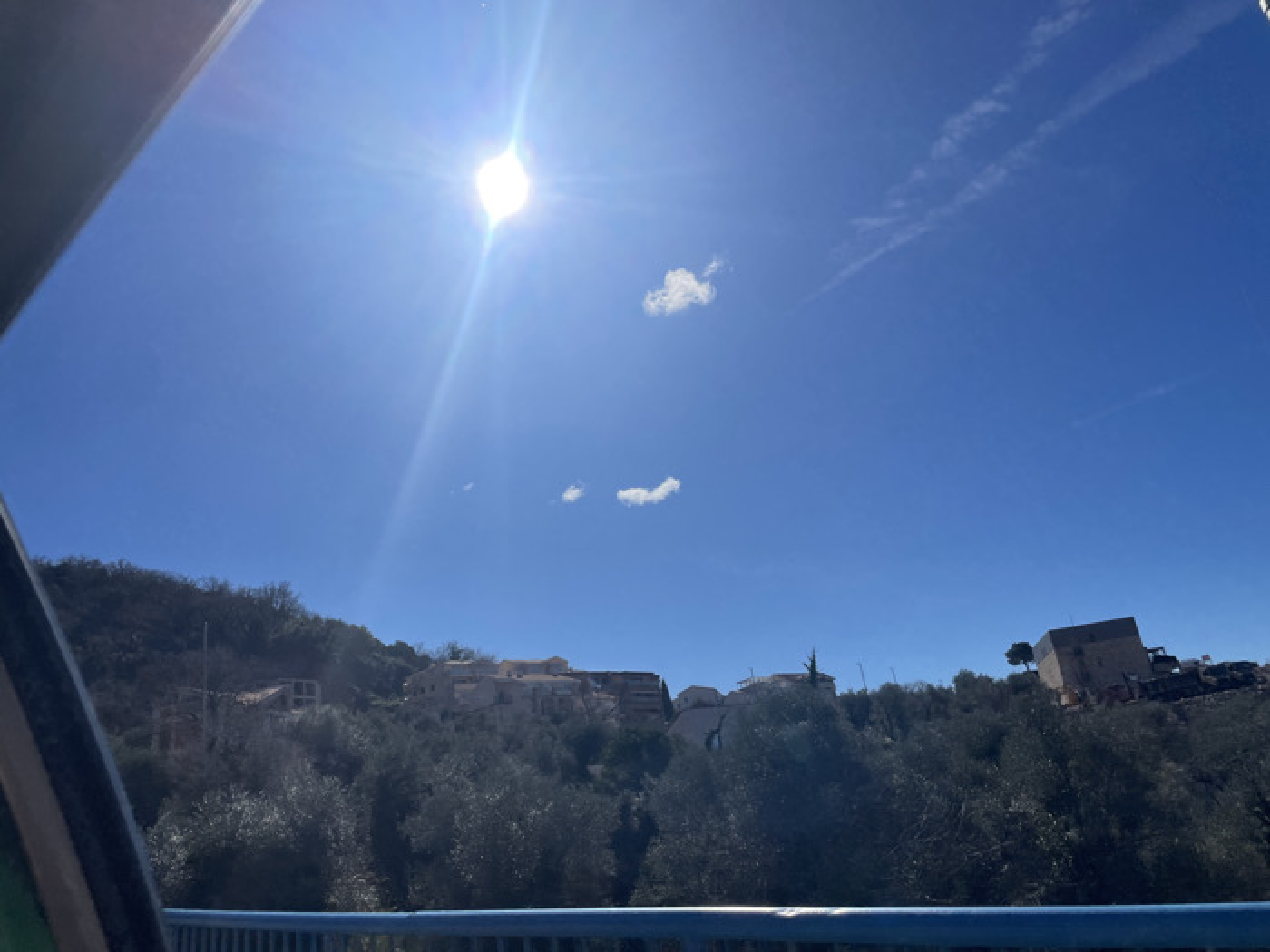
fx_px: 954
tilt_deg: +29.7
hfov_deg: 67.3
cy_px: 476
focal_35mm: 26
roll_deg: -6.9
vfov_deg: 53.1
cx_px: 635
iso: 32
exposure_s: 1/11905
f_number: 1.6
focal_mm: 4.2
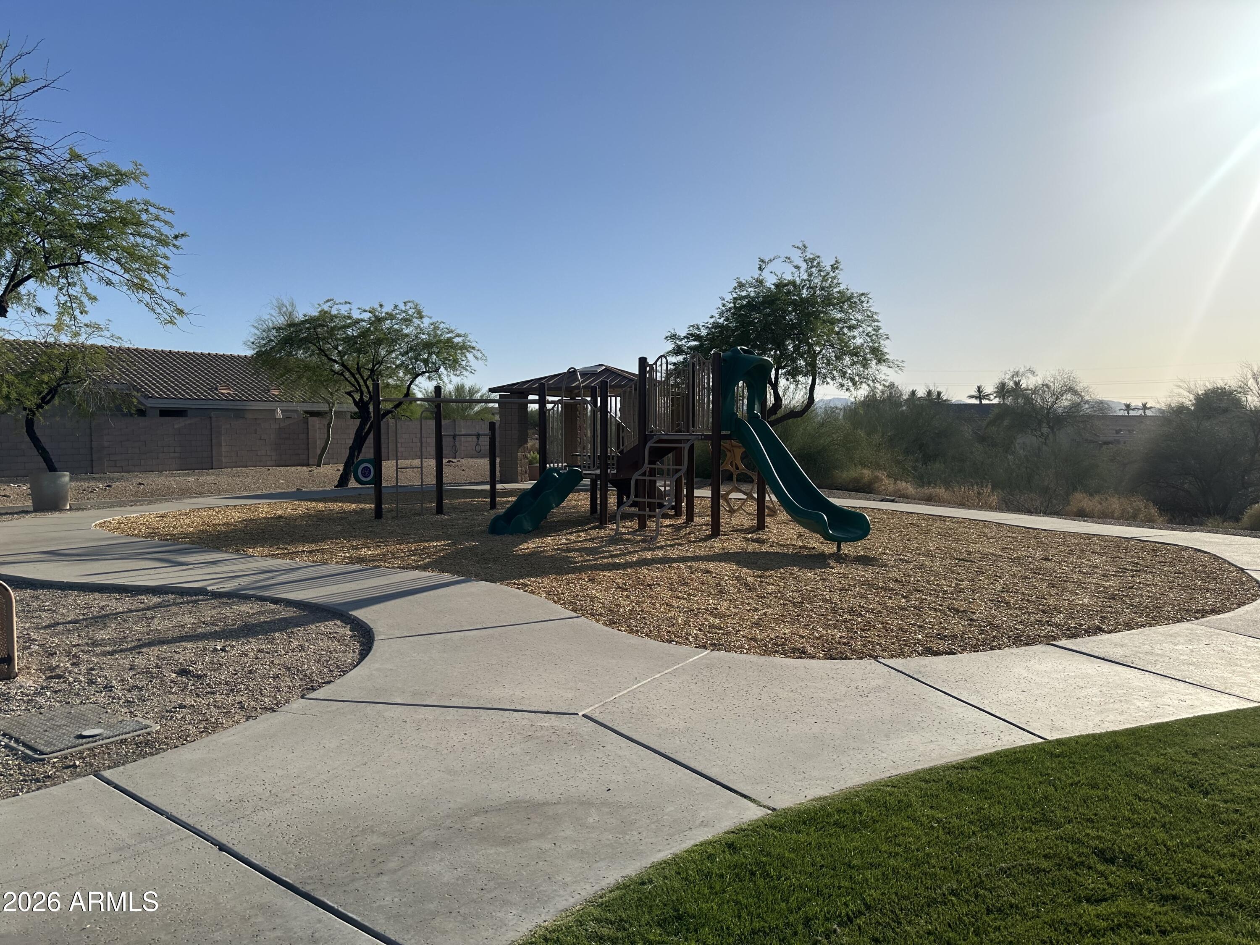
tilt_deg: -3.2
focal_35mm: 24
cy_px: 472
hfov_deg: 71.6
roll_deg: -0.7
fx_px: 874
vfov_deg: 56.8
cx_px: 630
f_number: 1.78
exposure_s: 1/8197
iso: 80
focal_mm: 6.86
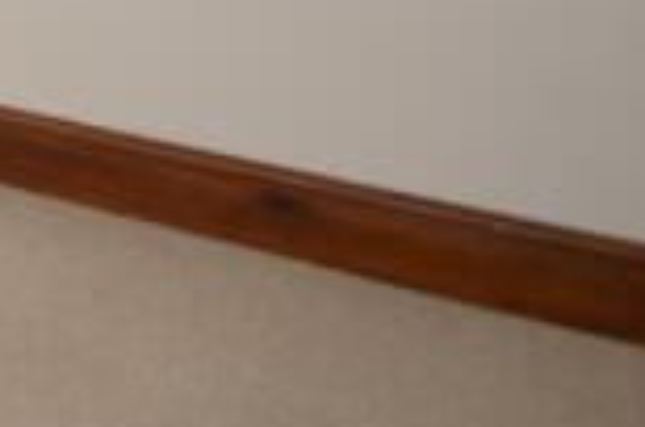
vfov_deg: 18.0
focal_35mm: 64
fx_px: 1144
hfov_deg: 18.5
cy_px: -276
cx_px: -679
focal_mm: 10
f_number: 4
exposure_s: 1/60
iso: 280
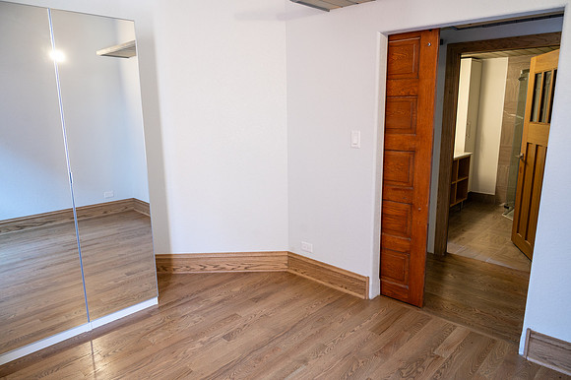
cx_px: 286
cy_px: 190
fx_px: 404
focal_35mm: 26
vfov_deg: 50.4
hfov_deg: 70.5
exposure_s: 1/20
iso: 500
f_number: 5
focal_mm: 25.5
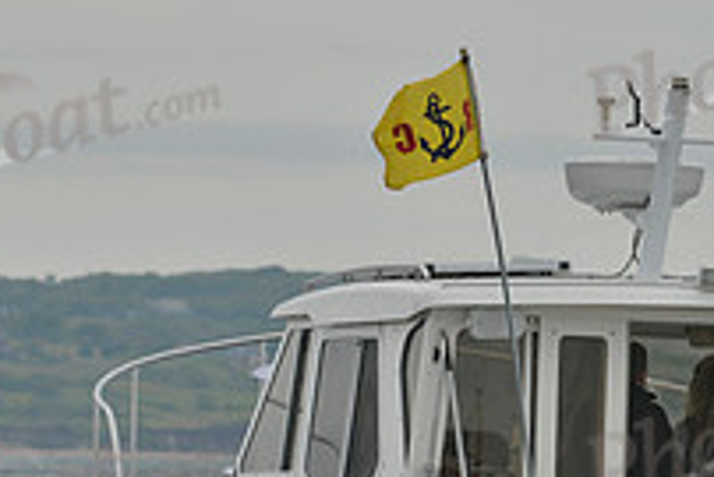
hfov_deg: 3.6
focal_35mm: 573
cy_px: 281
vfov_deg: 2.4
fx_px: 11372
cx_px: 406
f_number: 8
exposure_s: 1/800
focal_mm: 200
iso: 400
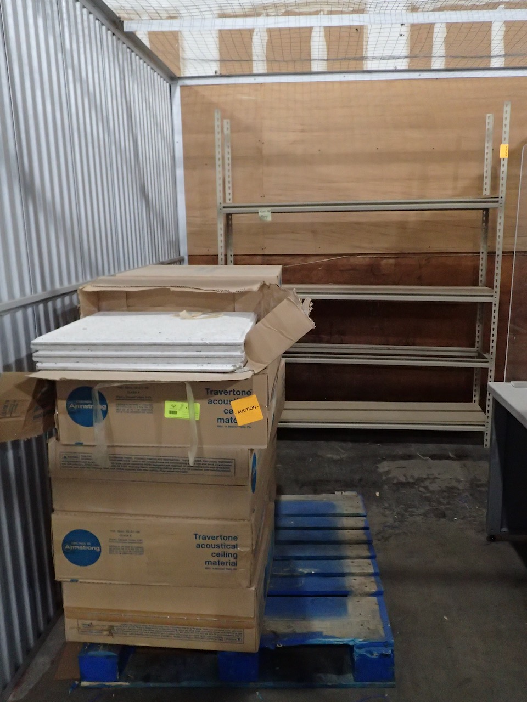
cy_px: 351
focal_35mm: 30
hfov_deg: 46.8
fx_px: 609
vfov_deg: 60.0
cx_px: 264
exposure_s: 1/25
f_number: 2.3
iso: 800
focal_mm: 5.5
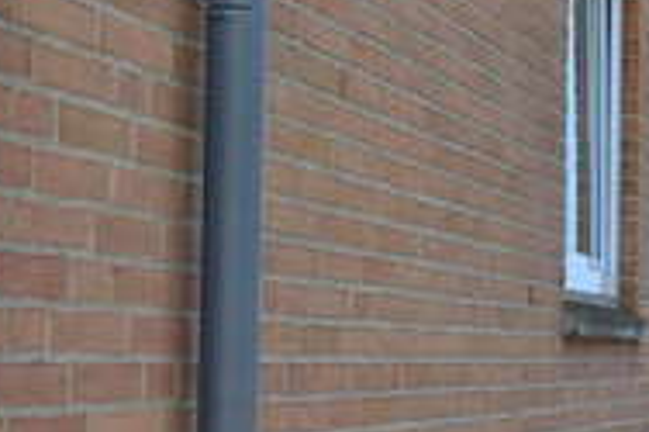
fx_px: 2053
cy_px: 238
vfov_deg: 12.0
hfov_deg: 17.9
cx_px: 397
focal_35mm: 114
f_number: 10
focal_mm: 34
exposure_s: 1/320
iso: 400
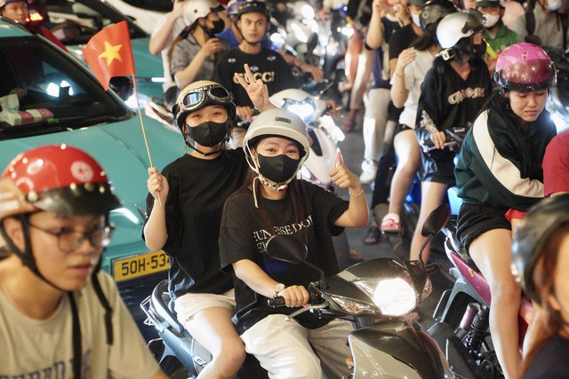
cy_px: 190
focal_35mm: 91
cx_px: 284
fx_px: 1439
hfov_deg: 22.4
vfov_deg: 15.0
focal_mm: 61
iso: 6400
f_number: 2.8
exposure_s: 1/200
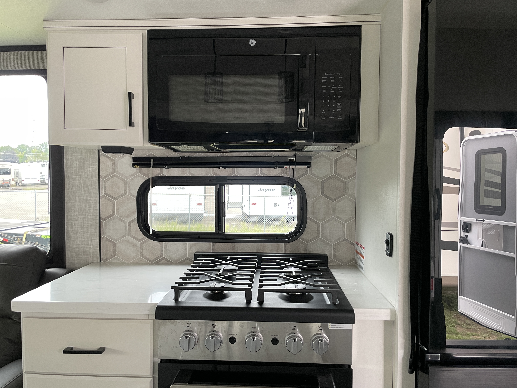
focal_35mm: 26
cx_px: 258
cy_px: 194
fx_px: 388
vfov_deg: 53.1
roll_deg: -0.5
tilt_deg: -1.9
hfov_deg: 67.3
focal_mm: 4.2
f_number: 1.6
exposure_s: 1/60
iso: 160
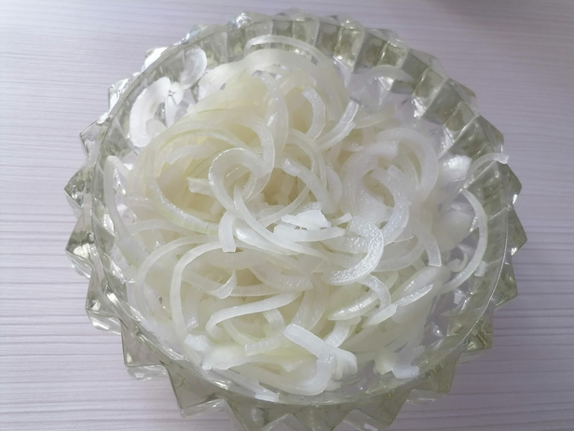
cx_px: 294
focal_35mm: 27
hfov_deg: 65.3
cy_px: 216
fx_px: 448
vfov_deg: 51.4
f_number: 1.8
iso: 200
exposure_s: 1/60
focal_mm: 5.4
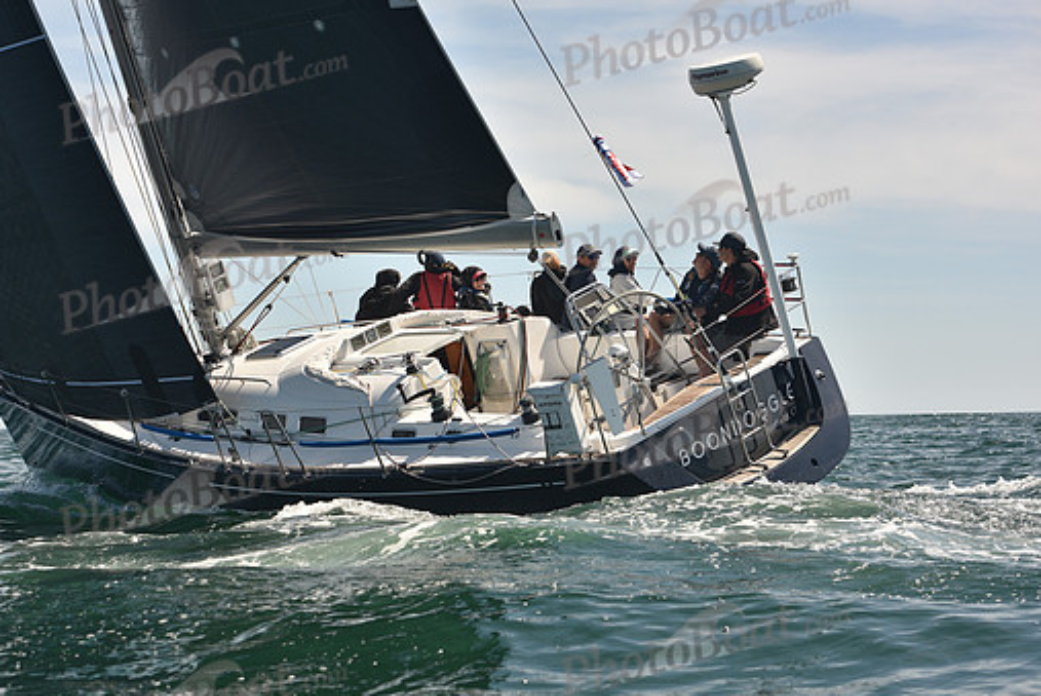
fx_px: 2315
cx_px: 456
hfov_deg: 25.3
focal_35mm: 80
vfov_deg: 17.1
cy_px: 358
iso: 250
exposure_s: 1/640
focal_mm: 70
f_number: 5.6
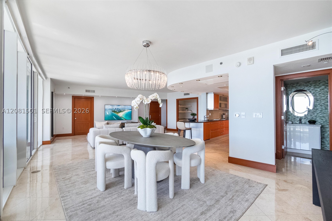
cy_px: 110
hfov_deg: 96.7
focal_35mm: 16
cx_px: 166
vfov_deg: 73.7
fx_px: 148
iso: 2000
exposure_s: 1/500
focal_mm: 8
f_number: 6.3
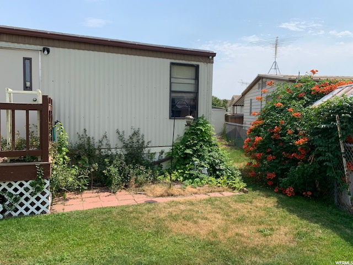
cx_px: 176
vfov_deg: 53.1
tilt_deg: -2.9
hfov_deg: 67.3
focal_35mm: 26
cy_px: 132
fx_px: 265
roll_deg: -0.9
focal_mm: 4.25
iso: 25
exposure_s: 1/2033
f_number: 1.8
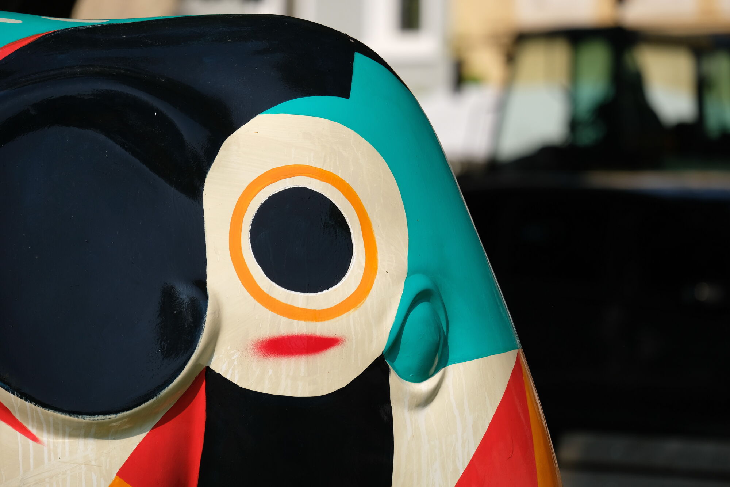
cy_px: 244
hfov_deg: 7.6
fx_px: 5515
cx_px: 365
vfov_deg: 5.1
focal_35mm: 272
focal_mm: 181.1
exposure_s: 1/1600
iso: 320
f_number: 6.4
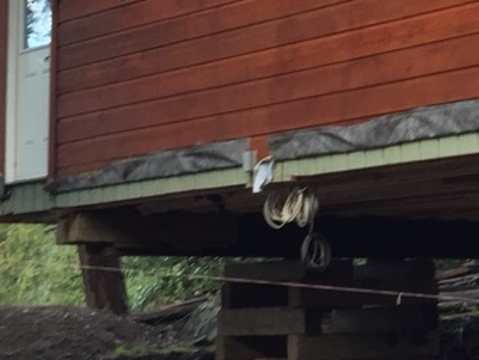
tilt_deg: +6.0
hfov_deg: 13.4
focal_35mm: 136
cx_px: 780
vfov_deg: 10.9
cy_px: 125
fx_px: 1883
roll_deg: +1.0
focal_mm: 4.15
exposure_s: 1/60
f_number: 2.2
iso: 40
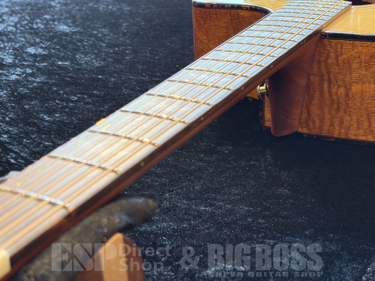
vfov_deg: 28.0
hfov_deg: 36.8
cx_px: 188
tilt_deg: -21.6
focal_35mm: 52
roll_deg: +1.5
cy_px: 140
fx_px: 563
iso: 100
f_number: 1.6
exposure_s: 1/40
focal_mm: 5.96
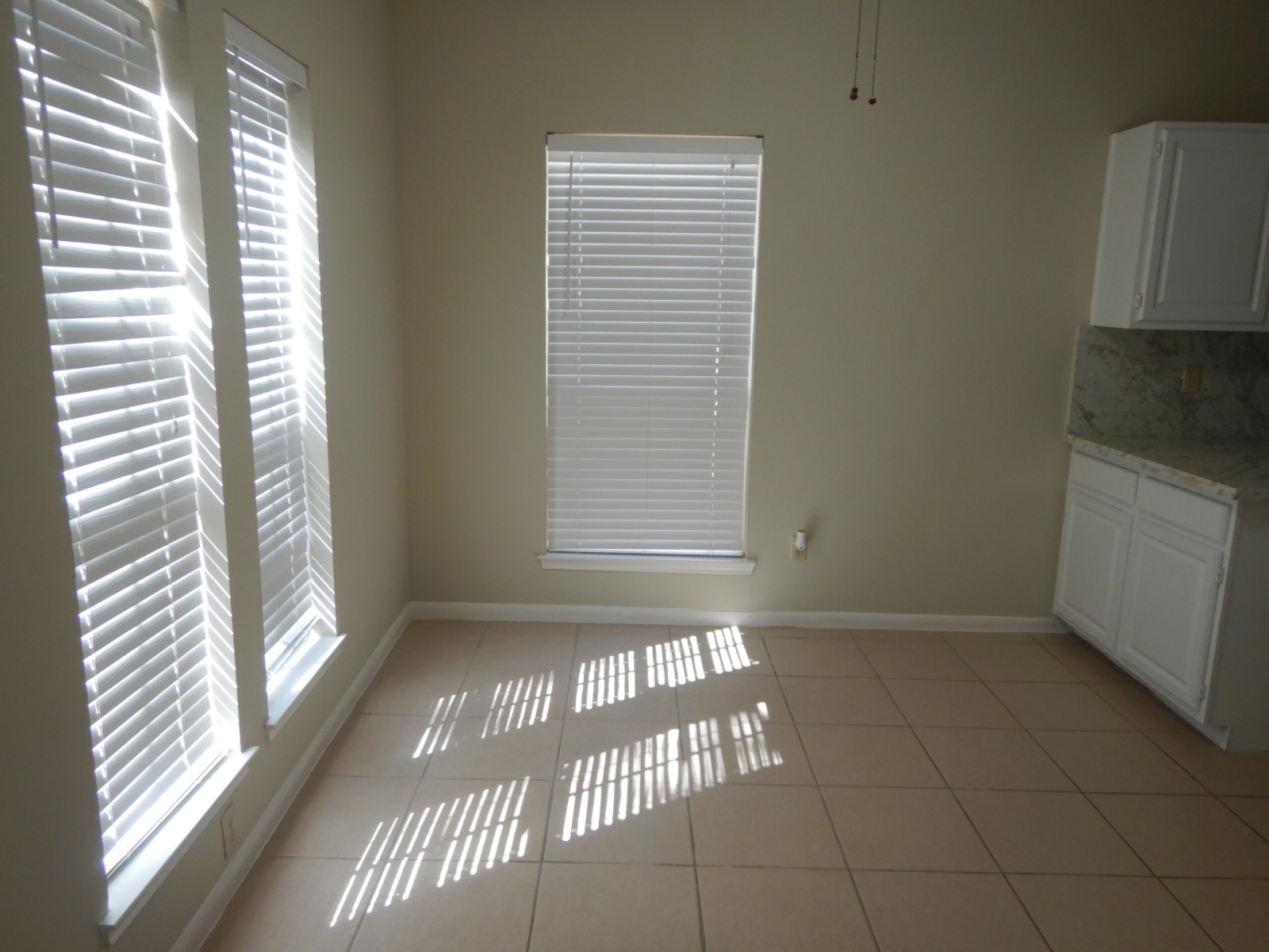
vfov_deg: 56.8
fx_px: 880
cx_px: 634
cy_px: 476
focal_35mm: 24
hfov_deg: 71.6
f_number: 2.8
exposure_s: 1/60
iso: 125
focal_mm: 4.3
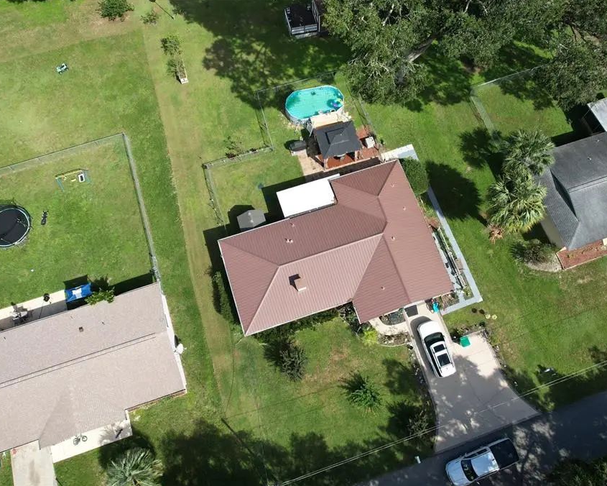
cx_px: 317
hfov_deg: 68.1
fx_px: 449
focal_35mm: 25
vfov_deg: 56.8
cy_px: 243
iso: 100
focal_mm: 8.38
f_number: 2.8
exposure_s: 1/1500
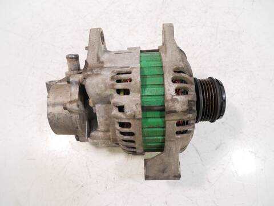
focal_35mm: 24
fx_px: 190
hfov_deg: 71.6
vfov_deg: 56.8
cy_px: 103
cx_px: 137
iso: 800
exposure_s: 1/60
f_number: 3.5
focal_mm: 12
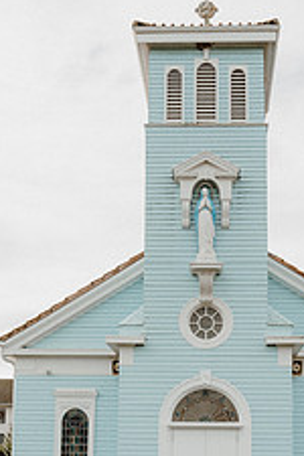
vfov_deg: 38.7
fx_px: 608
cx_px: 199
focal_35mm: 48
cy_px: 397
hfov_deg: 27.9
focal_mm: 24
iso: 125
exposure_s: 1/500
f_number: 3.5
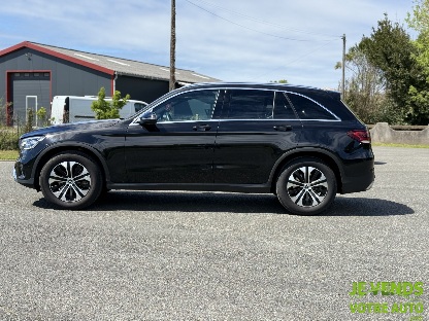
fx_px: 595
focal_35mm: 48
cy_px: 160
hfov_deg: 39.7
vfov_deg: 30.3
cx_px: 214
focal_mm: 6.76
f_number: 1.78
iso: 80
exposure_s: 1/3226
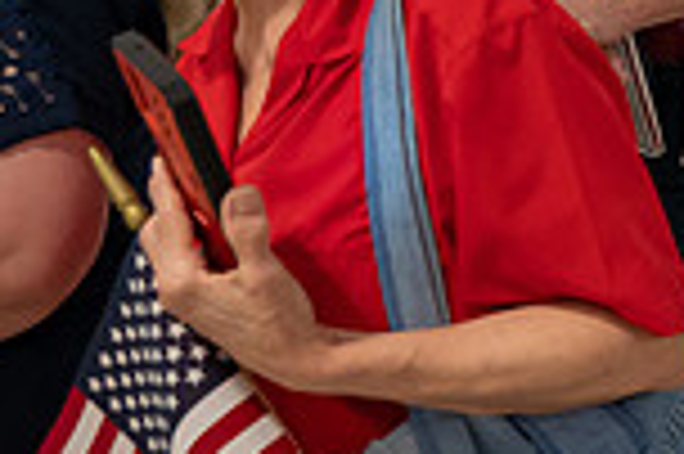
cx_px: 1148
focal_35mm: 97
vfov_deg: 14.0
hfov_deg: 17.8
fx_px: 1841
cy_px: 126
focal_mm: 25.5
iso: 5600
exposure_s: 1/200
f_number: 4.2
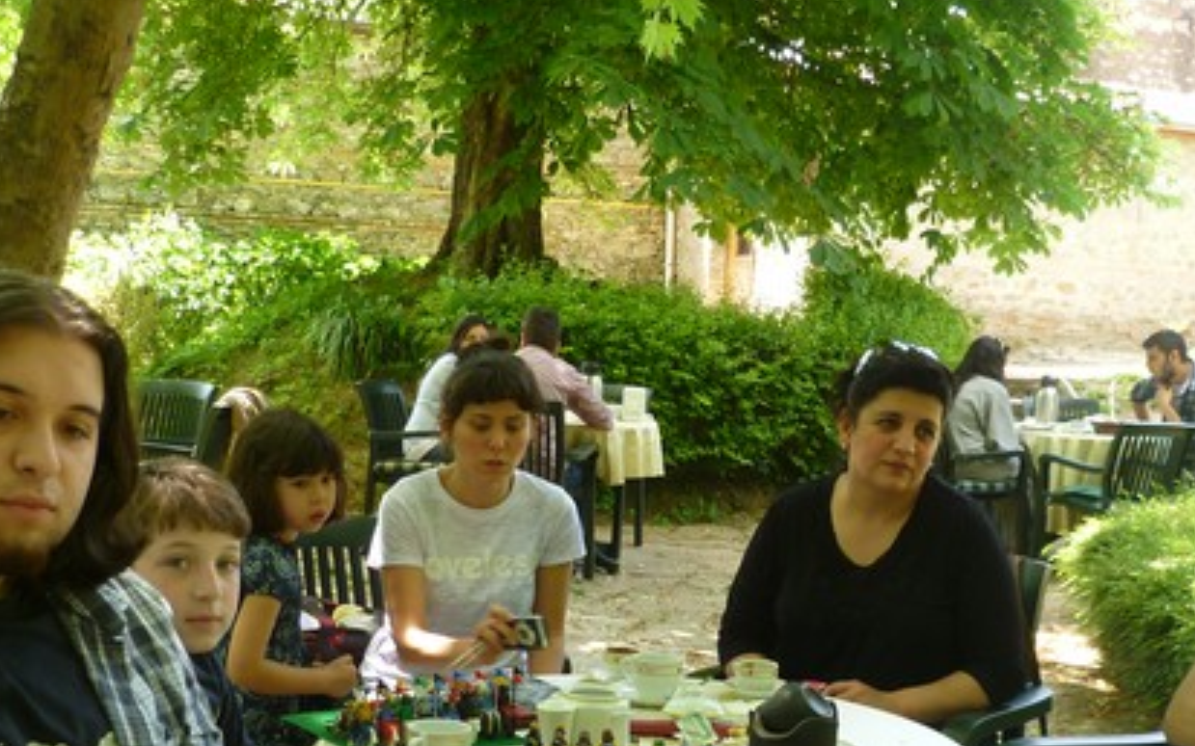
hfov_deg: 43.5
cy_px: 509
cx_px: 625
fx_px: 1498
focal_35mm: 46
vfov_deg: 27.8
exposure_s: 1/50
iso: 80
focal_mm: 5
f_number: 2.8
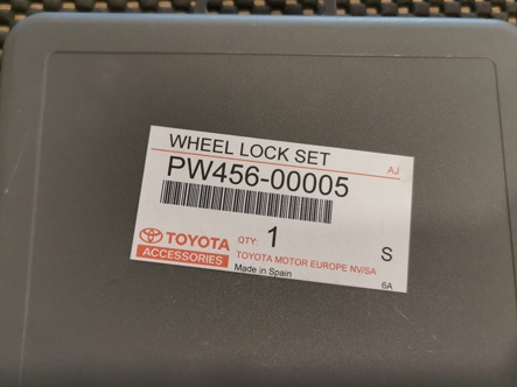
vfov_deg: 36.8
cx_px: 225
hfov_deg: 47.8
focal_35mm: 39
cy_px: 210
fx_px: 582
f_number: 1.6
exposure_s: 1/100
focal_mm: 5.56
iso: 125
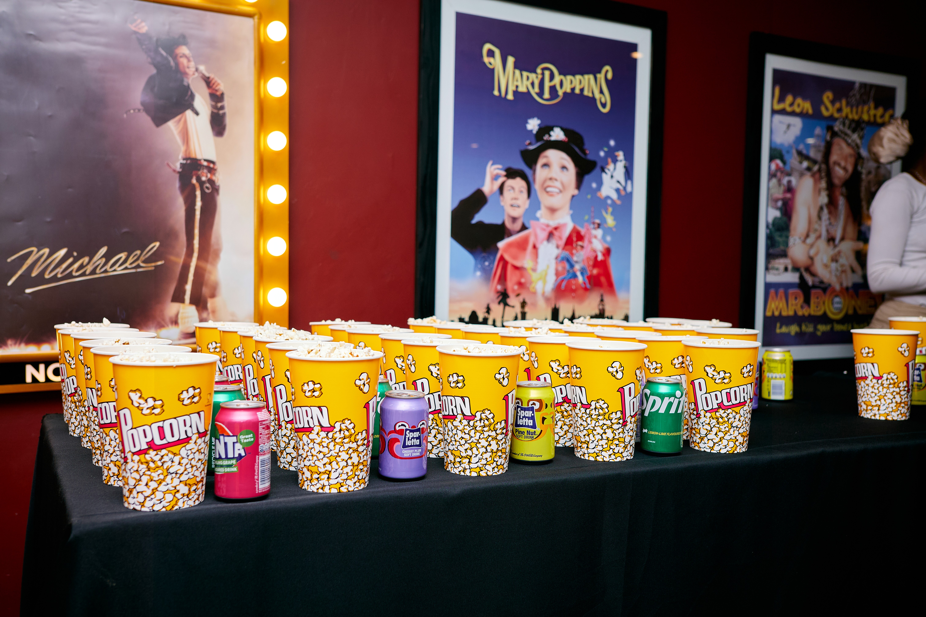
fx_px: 900
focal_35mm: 35
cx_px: 463
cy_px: 308
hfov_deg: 54.4
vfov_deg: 37.9
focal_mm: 35
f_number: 3.5
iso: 400
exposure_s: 1/200
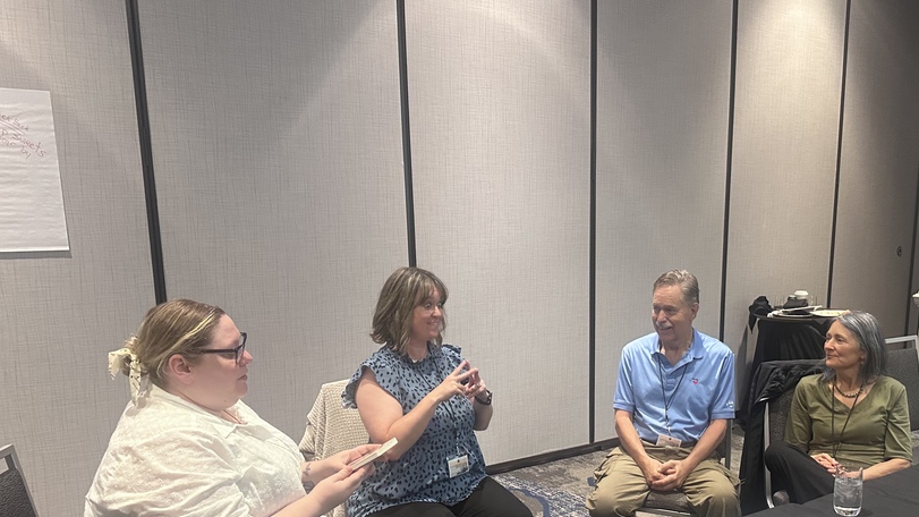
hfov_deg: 58.8
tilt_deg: -11.5
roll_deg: +0.2
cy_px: 382
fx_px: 804
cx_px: 567
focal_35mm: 33
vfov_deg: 34.9
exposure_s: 1/60
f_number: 1.78
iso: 500
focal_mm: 6.86
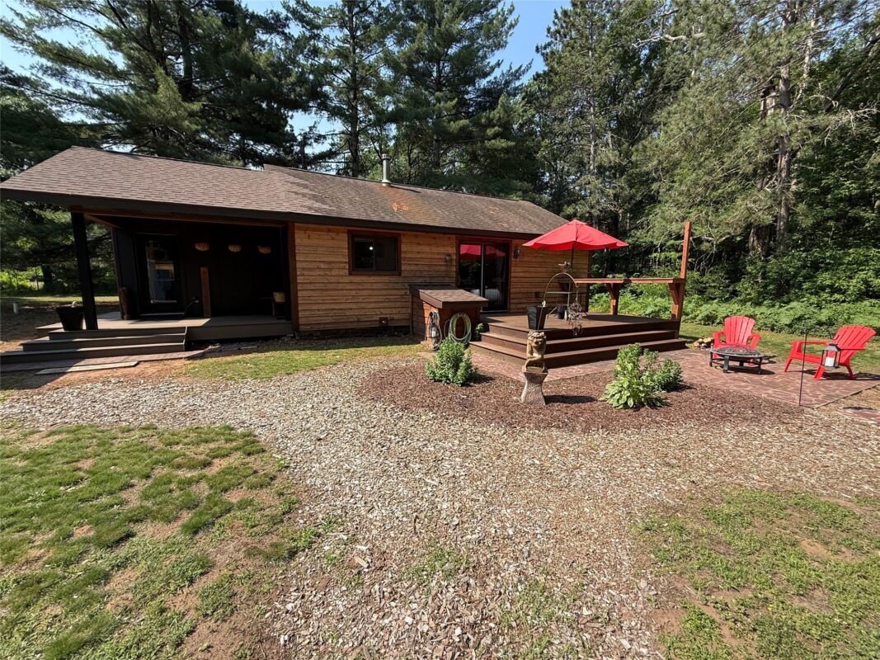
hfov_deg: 102.1
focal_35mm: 14
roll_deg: -0.2
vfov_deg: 85.7
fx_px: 356
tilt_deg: -7.8
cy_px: 330
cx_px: 440
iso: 50
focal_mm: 2.22
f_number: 2.2
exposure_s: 1/809
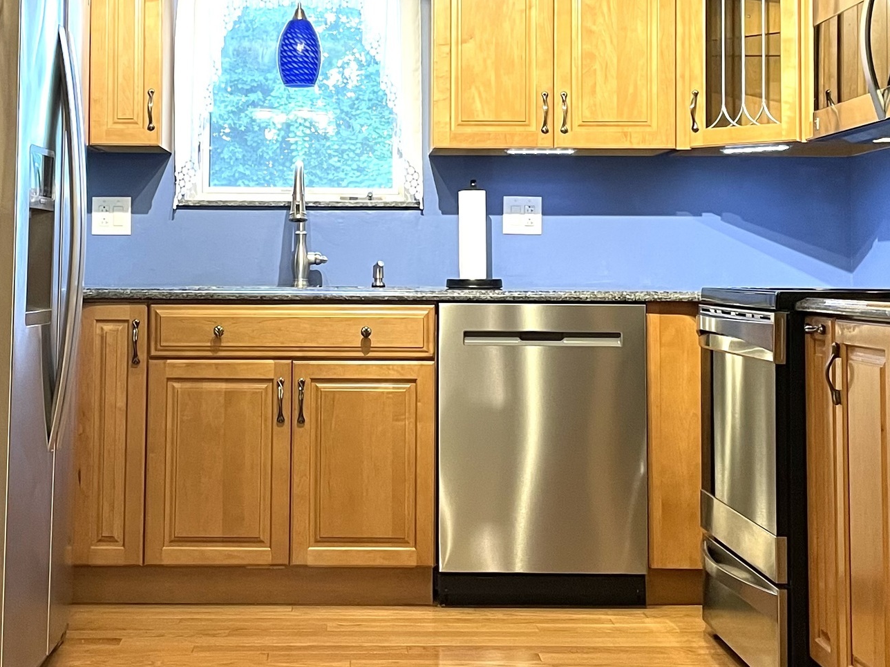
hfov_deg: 31.1
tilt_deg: +2.3
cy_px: 214
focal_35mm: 62
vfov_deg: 23.5
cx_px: 341
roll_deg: -0.5
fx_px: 1594
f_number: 1.6
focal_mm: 4.2
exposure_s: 1/60
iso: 250
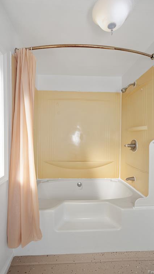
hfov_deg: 61.0
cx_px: 75
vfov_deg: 92.7
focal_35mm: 18
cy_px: 137
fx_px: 131
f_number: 9
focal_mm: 17
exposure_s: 1/20
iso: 320
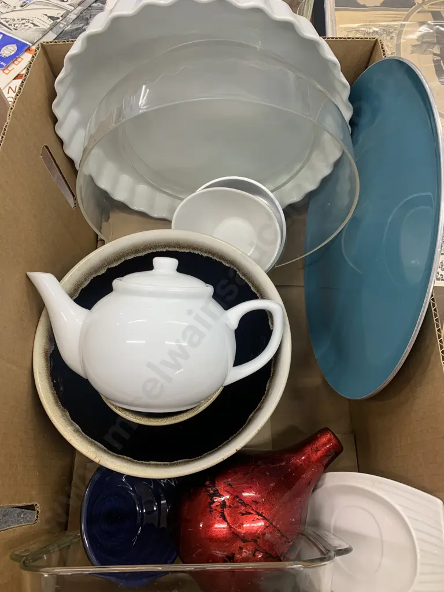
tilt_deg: -67.8
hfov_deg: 53.1
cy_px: 296
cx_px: 222
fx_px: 445
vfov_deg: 67.3
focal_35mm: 26
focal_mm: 4.25
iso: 50
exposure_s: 1/50
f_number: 1.8
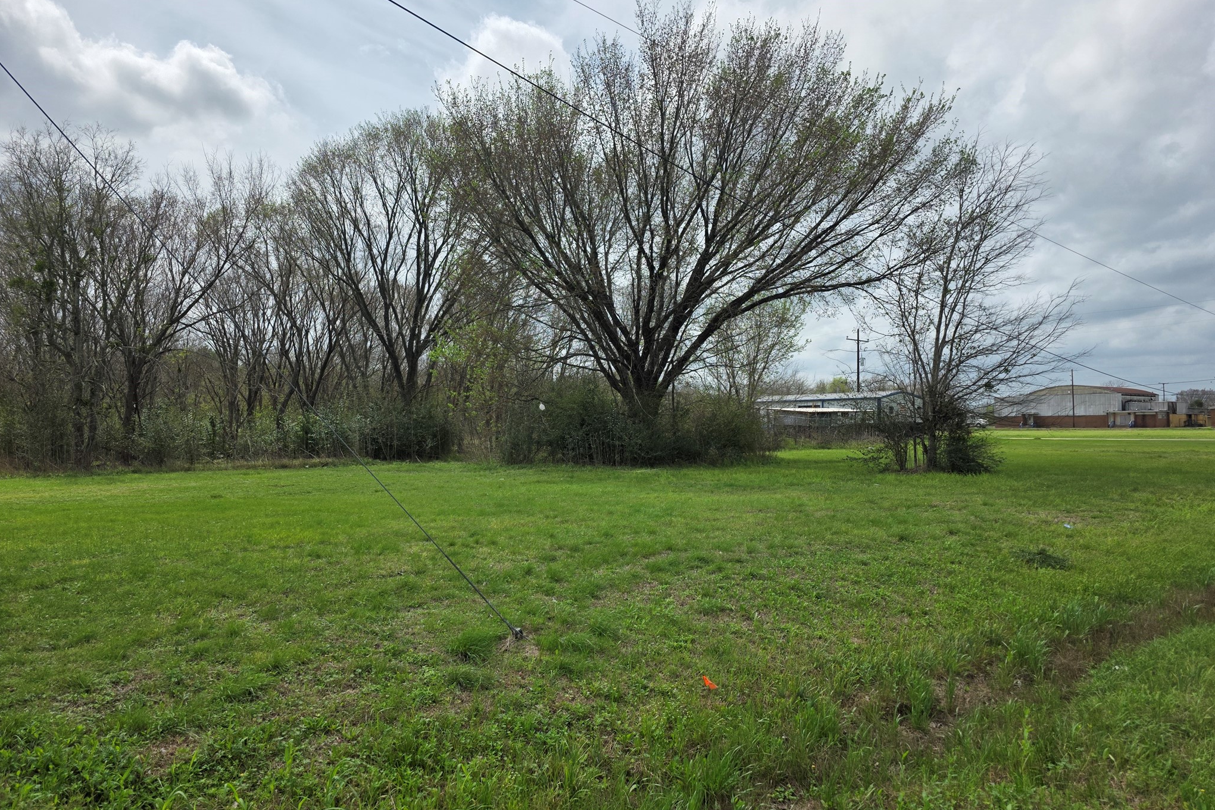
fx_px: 810
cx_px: 607
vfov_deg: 53.1
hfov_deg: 73.7
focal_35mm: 24
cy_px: 404
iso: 80
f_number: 1.7
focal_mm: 6.3
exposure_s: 1/7944
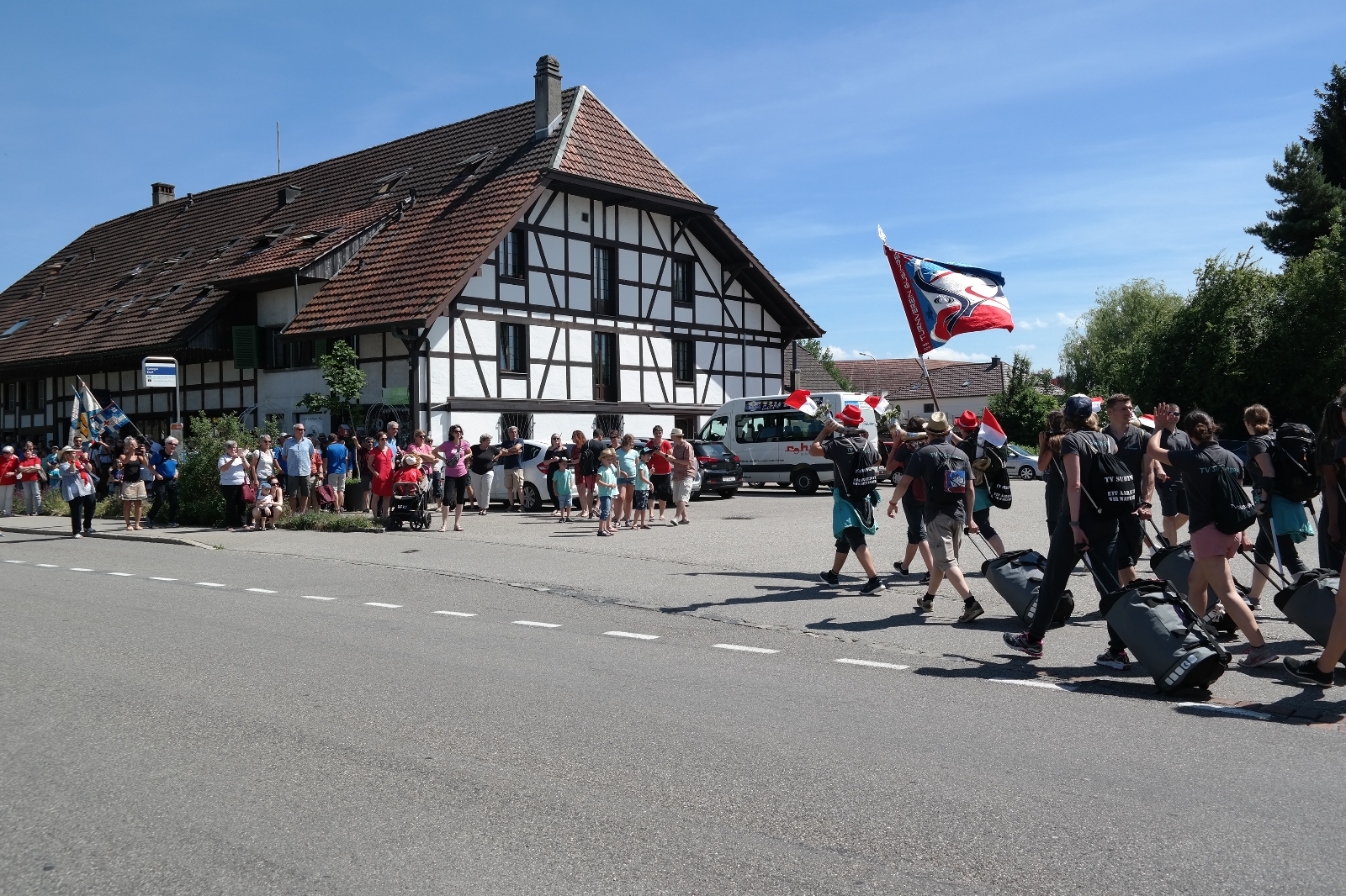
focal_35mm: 27
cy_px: 448
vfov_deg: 47.9
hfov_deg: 67.4
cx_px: 673
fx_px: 1009
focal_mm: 18
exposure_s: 1/320
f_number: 6.3
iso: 100
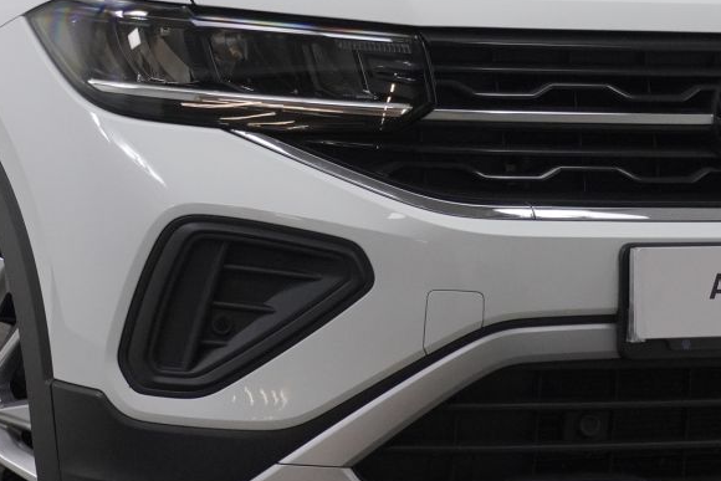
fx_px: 3646
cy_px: 186
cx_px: 283
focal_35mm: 182
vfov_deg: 7.5
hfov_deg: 11.3
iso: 1600
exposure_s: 1/200
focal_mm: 44
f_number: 5.6
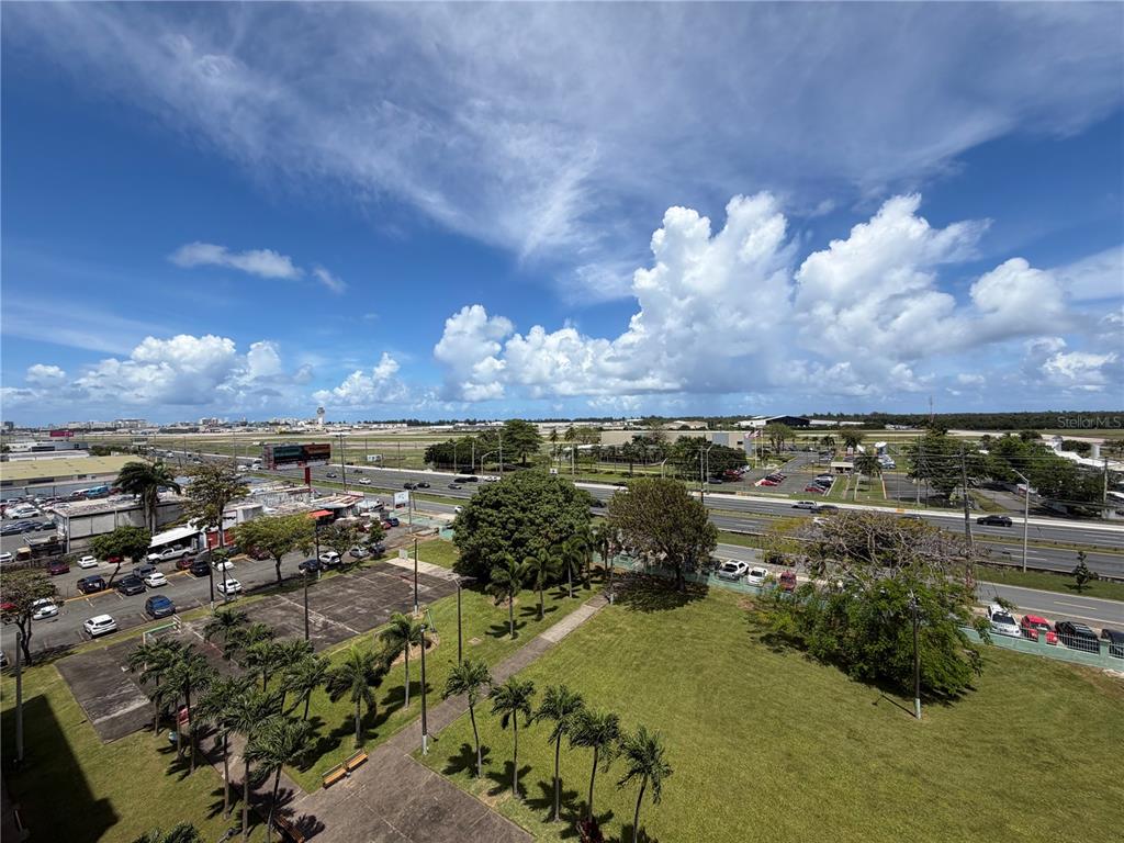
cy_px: 422
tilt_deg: -0.9
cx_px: 562
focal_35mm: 14
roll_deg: +1.6
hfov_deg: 102.1
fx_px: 455
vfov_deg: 85.7
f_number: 2.2
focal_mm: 2.22
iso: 20
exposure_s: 1/1145
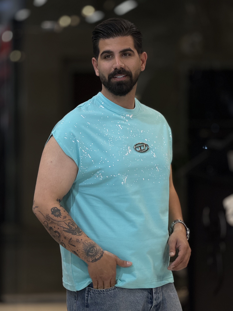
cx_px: 116
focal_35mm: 120
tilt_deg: -1.5
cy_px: 156
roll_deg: -0.7
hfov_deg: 12.3
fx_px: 1077
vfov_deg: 16.4
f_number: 2.8
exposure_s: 1/252
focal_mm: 15.66
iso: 50
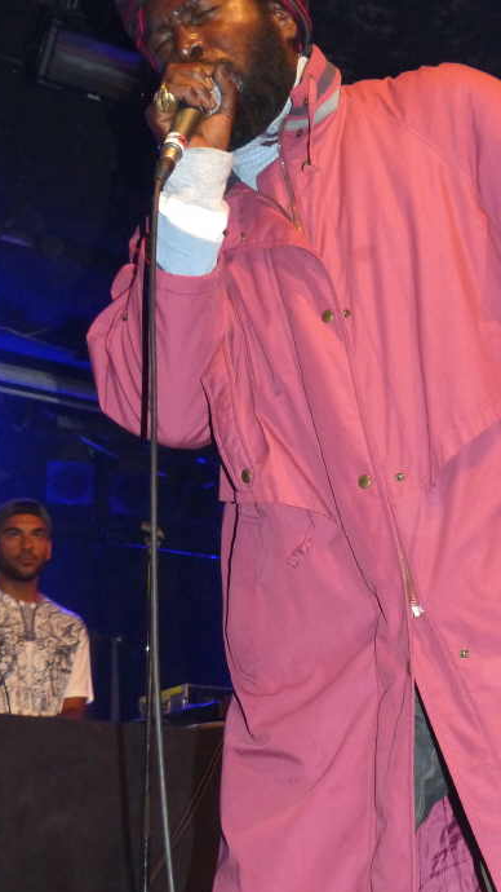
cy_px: 460
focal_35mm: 60
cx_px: 345
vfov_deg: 34.9
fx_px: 1417
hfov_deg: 20.0
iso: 400
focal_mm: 6.8
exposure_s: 1/60
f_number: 2.8
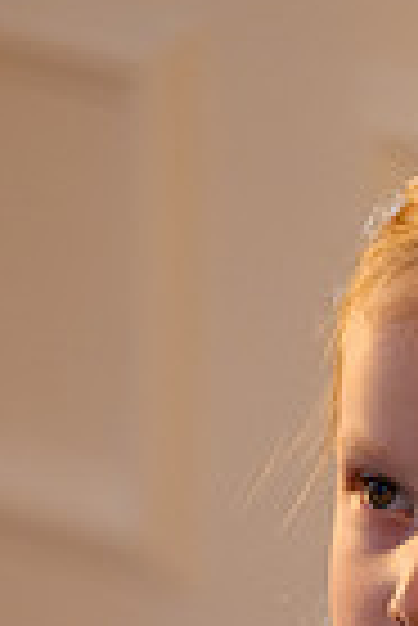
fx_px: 11344
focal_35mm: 653
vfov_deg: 3.1
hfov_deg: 2.1
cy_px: 838
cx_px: 490
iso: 1600
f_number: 2.8
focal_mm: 134.4
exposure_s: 1/70
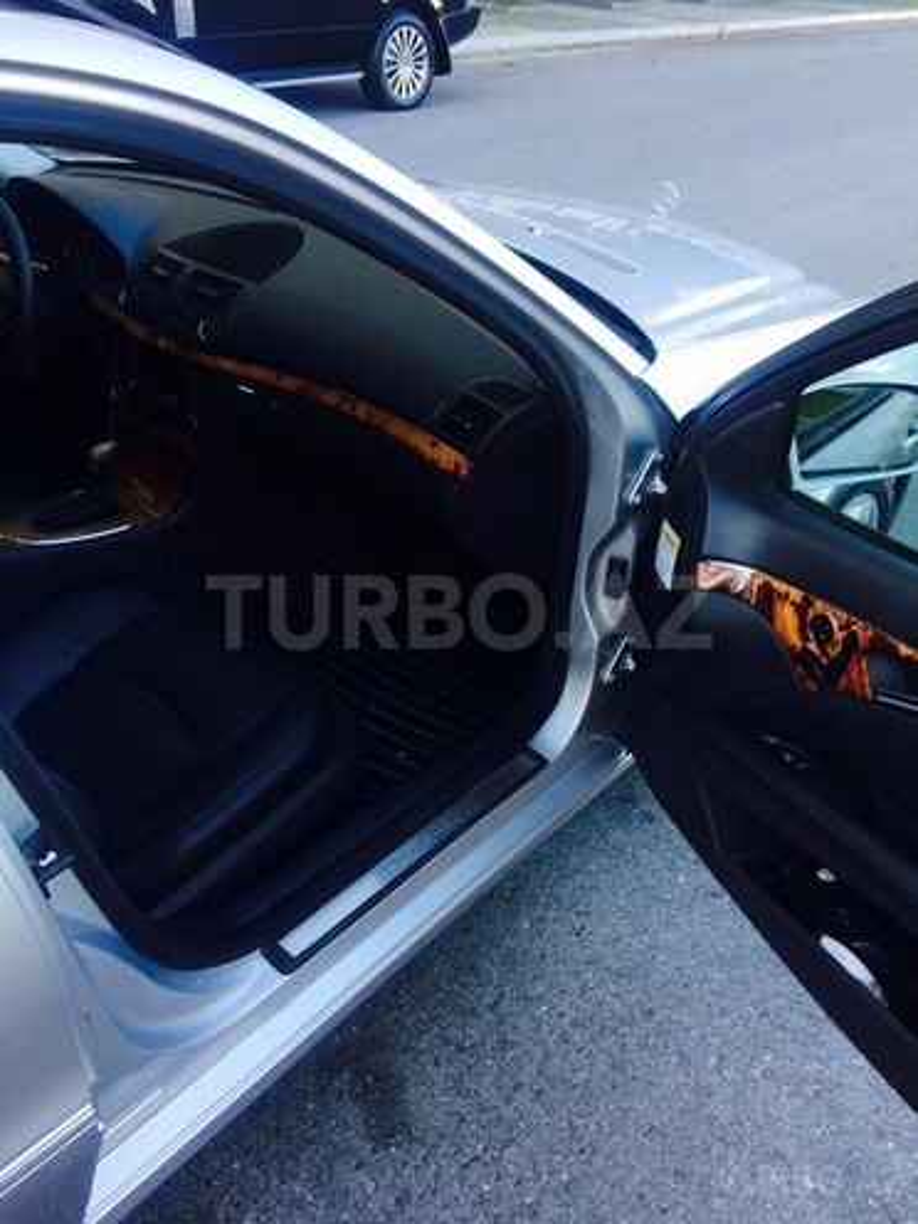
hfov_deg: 48.2
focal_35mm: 29
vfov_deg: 61.7
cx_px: 459
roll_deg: +0.1
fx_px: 1025
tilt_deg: -35.2
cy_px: 612
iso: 32
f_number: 2.2
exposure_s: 1/100
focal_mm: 4.15
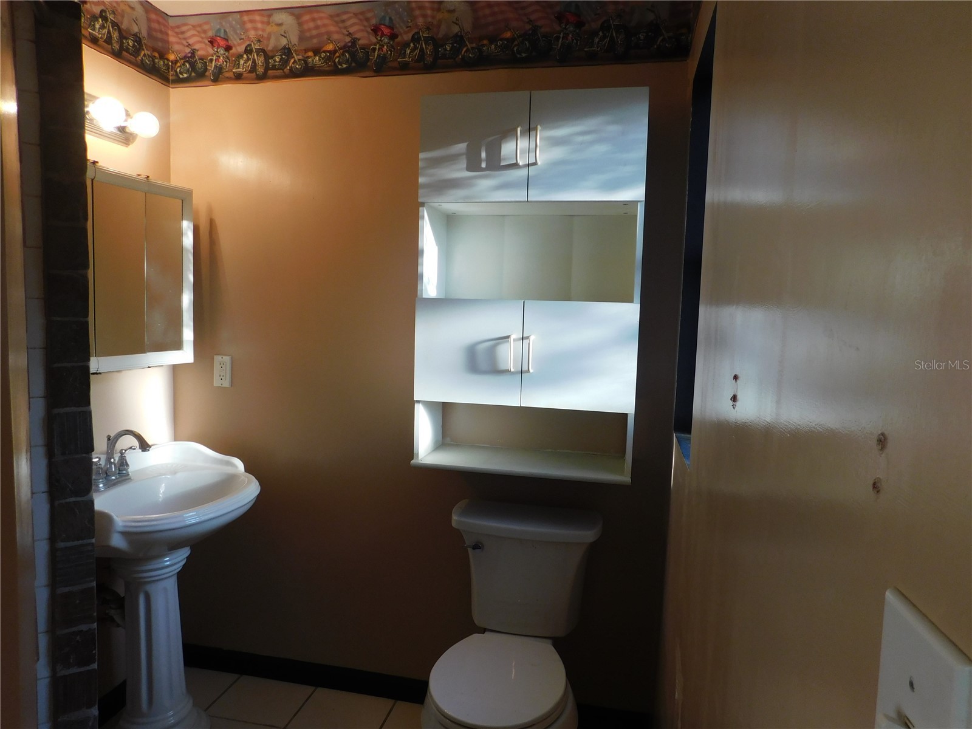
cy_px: 364
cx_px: 486
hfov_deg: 73.9
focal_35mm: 23
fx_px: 646
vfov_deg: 58.9
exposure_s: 1/50
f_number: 3
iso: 125
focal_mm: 4
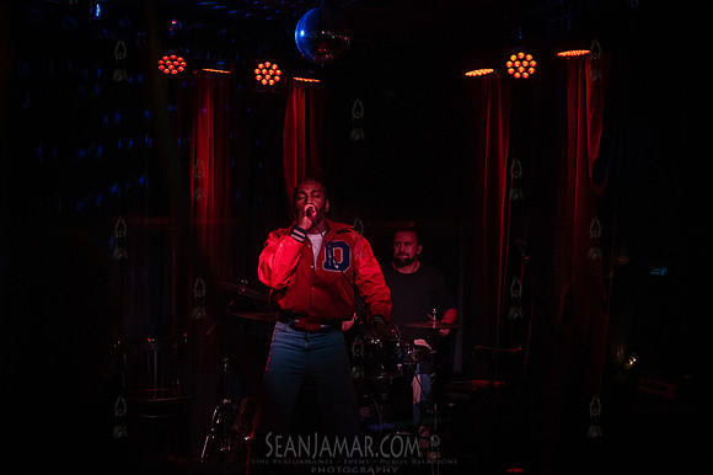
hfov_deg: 43.6
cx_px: 356
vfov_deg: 29.8
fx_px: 891
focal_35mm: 45
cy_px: 238
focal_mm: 45
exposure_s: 1/320
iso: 12800
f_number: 3.5
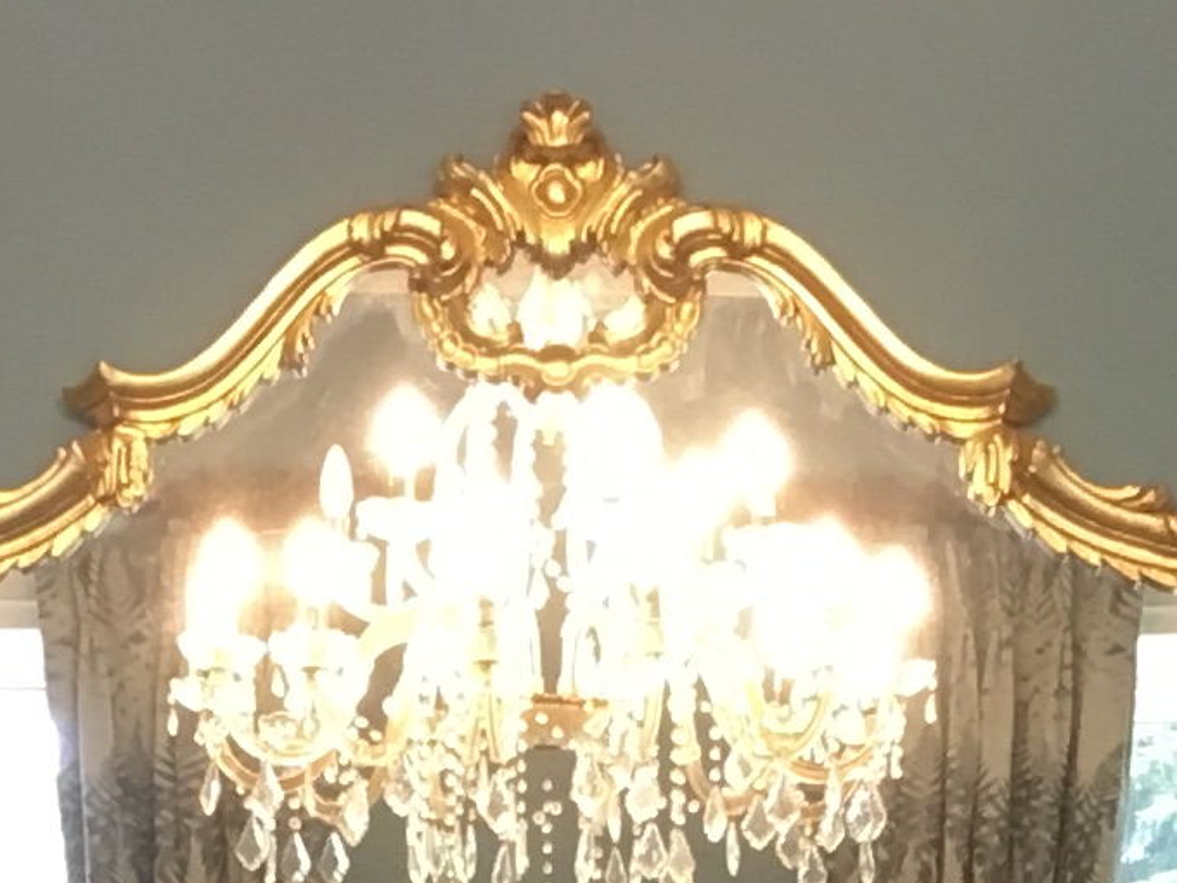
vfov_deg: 7.7
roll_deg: +1.0
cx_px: 630
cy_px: 2507
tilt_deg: -10.0
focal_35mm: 172
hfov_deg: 11.5
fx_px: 5848
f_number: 2.2
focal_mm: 4.15
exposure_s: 1/33
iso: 125
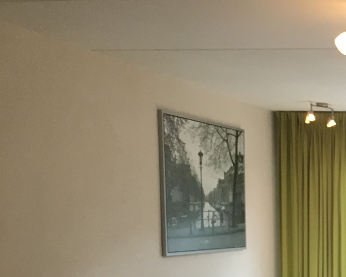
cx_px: 515
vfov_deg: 17.1
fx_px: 891
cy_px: 300
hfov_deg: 19.3
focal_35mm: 87
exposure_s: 1/33
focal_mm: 4.15
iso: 50
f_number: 2.2
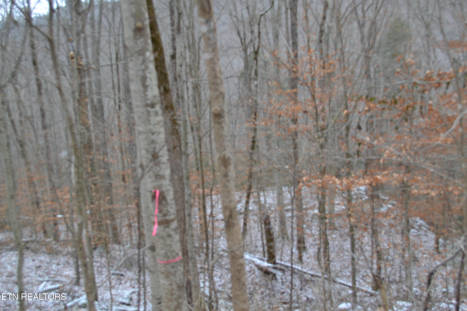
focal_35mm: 39
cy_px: 156
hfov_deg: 49.6
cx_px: 234
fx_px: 506
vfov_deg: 34.2
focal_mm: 26
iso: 200
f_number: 5.6
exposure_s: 1/125
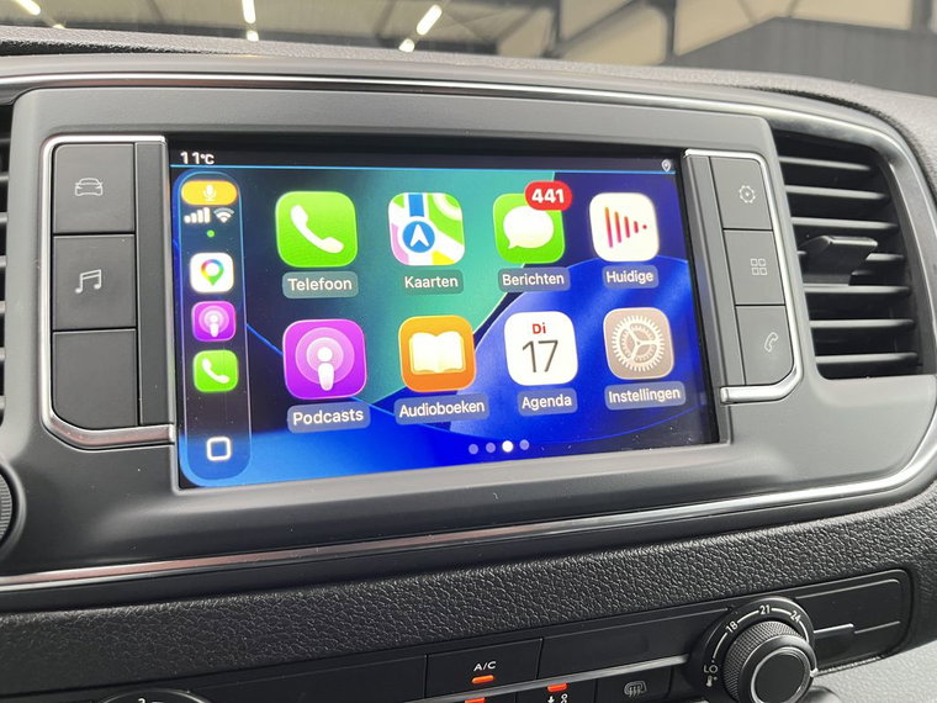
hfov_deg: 67.3
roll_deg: -0.6
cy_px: 352
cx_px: 468
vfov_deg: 53.1
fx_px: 704
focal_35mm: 26
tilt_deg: -10.7
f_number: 1.6
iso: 160
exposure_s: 1/60
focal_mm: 5.1
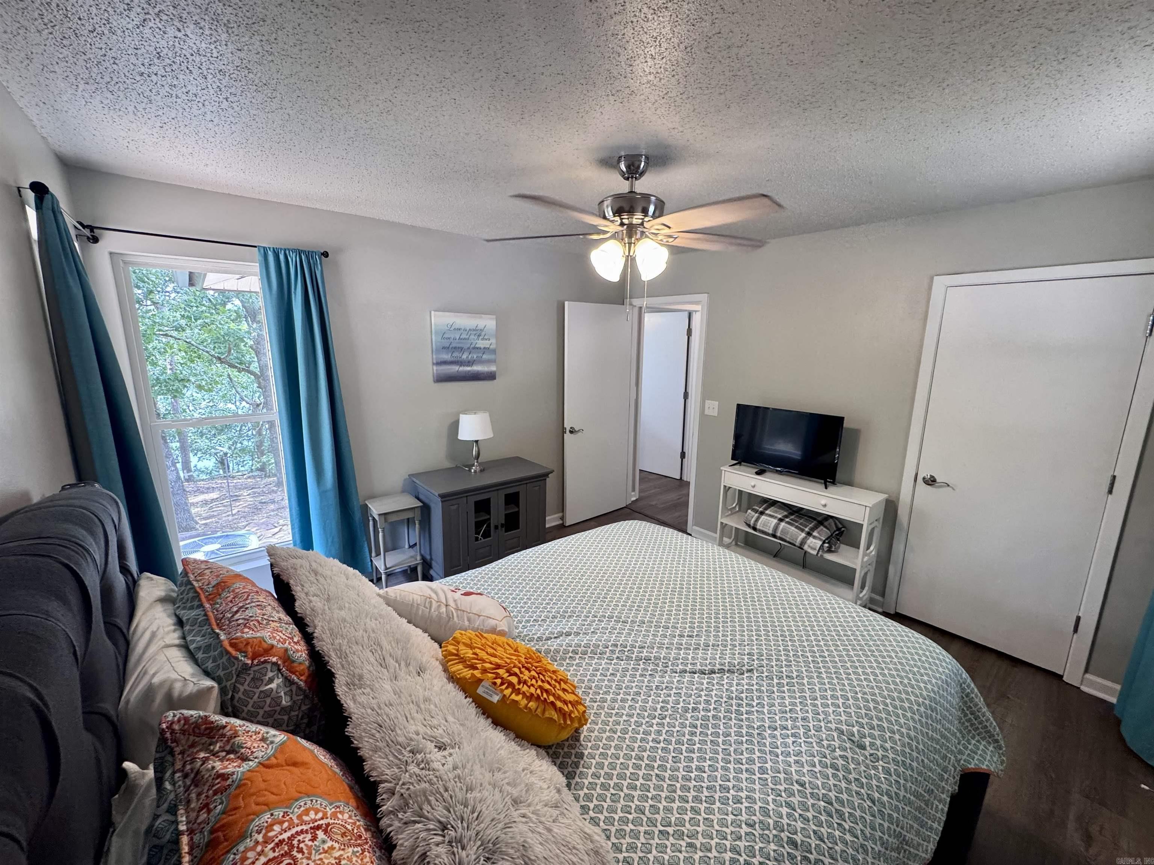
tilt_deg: -12.5
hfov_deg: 102.1
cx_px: 577
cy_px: 432
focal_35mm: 14
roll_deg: -1.5
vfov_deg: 85.7
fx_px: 467
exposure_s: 1/120
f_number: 2.2
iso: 250
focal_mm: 2.22
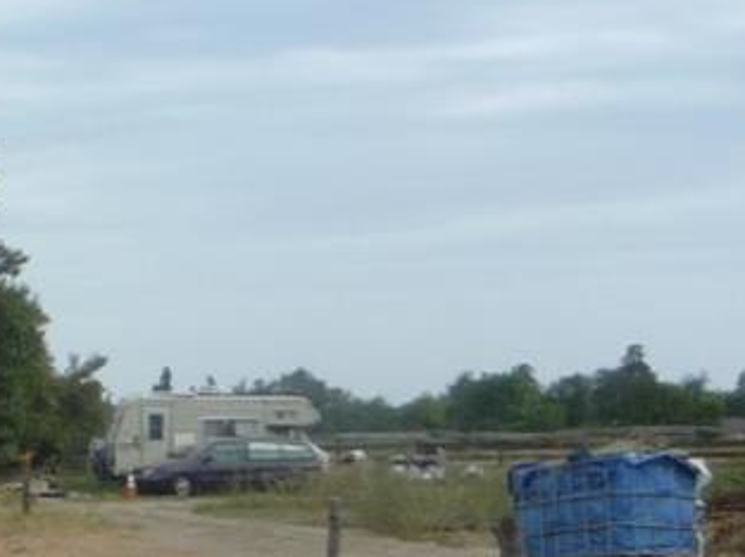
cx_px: -874
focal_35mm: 144
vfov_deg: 10.2
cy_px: 467
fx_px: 3096
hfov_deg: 11.8
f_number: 5
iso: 100
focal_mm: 5.2
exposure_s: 1/400
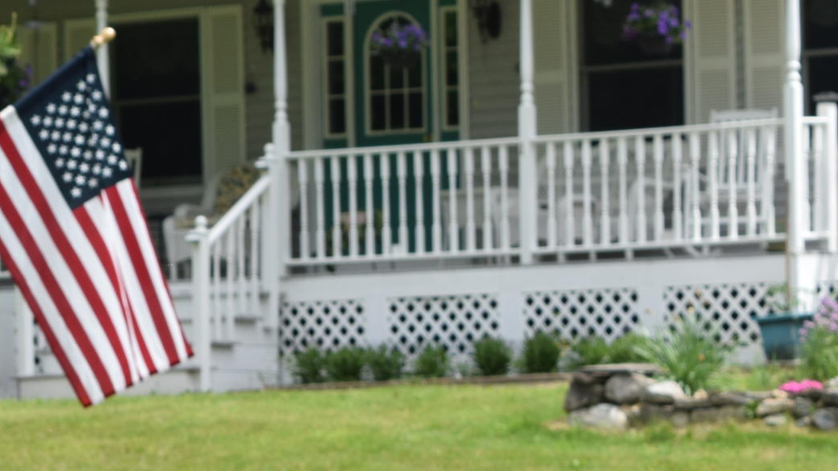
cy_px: 729
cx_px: -140
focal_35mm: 250
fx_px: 5543
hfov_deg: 8.6
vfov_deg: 4.8
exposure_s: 1/320
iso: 200
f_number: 9
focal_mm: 55
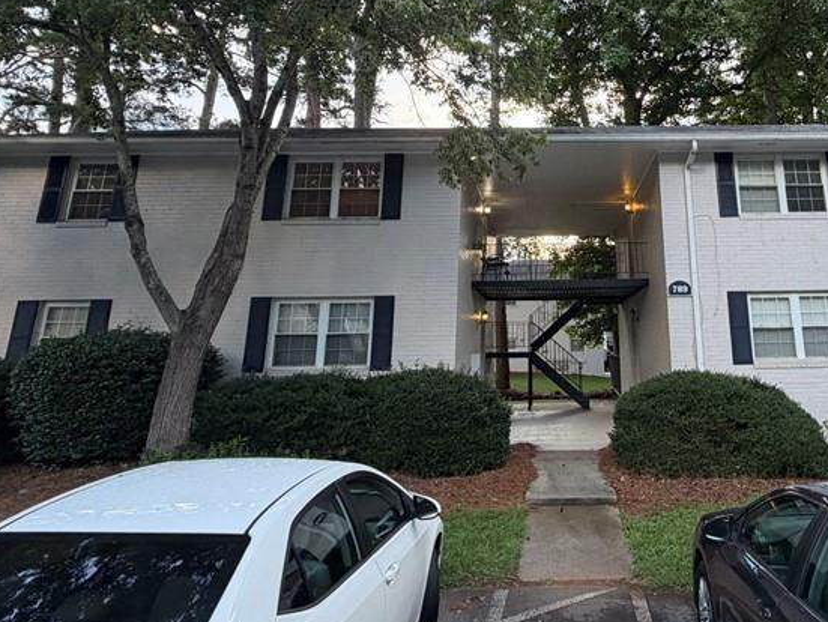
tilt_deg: +15.5
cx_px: 570
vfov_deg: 51.4
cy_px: 176
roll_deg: +1.0
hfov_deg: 65.0
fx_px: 622
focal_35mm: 26
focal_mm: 2.22
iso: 125
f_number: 2.2
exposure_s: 1/121
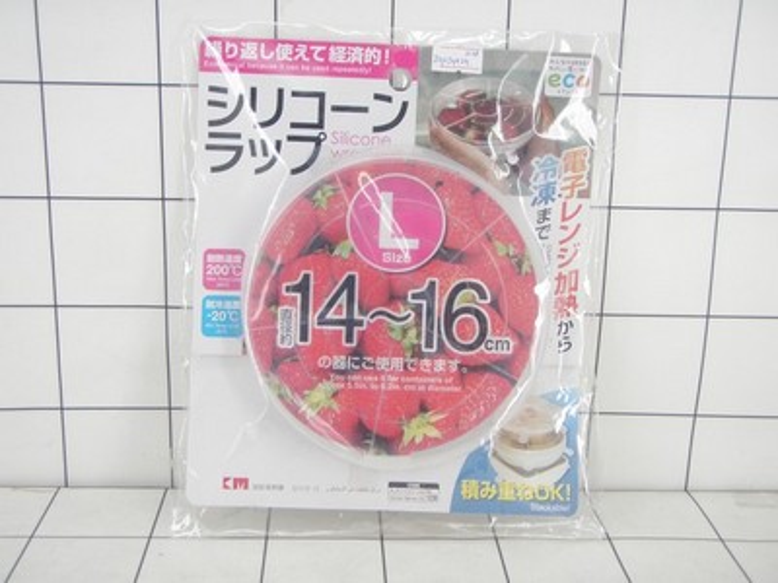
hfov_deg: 37.5
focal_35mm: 51
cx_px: 389
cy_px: 292
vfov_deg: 28.6
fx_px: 1146
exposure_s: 1/40
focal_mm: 9.13
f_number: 4
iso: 200
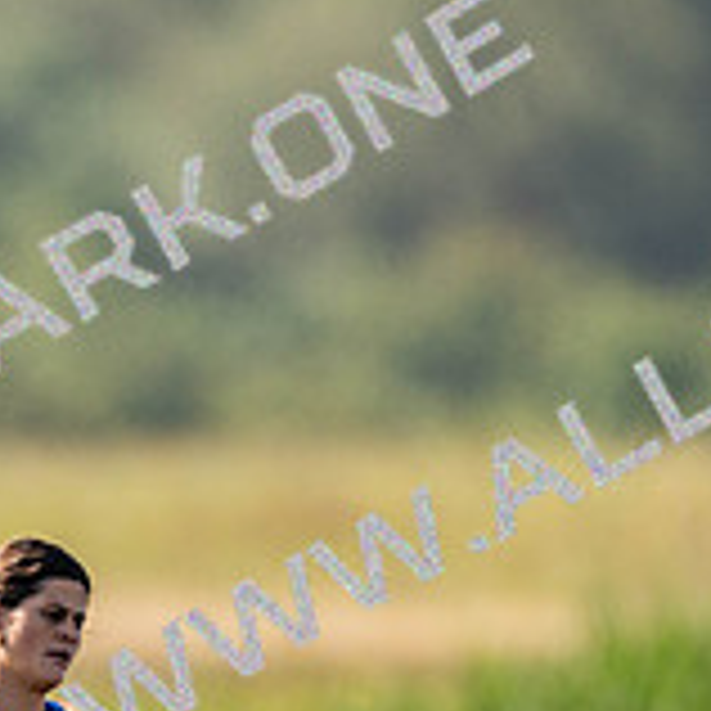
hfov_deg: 0.9
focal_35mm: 1871
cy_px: 826
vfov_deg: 0.9
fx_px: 43478
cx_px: -266
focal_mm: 600
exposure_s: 1/2500
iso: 160
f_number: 4
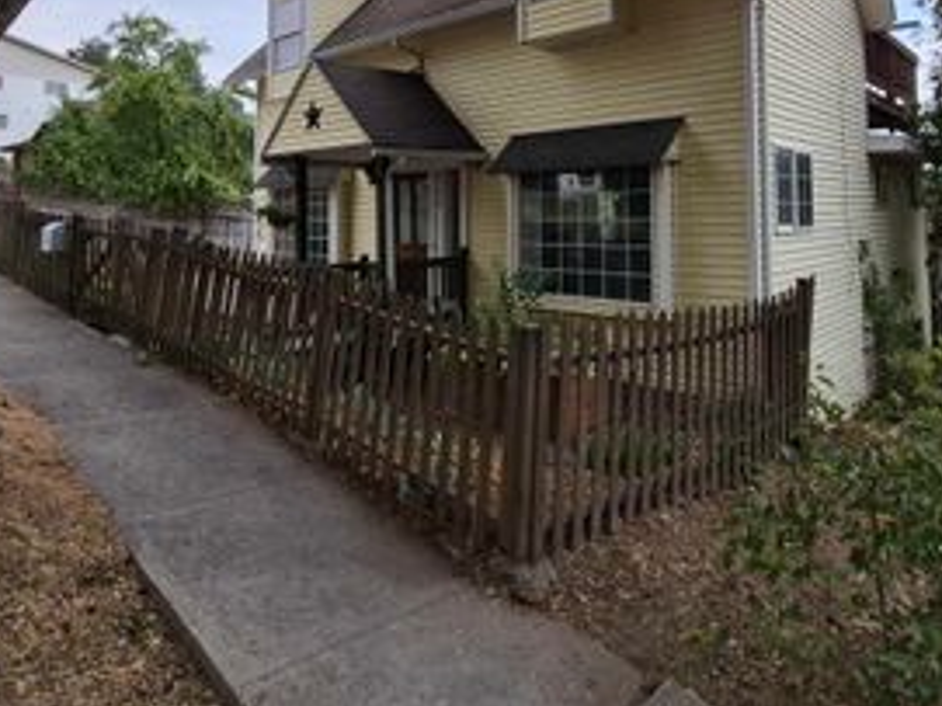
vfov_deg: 53.9
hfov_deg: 71.6
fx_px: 653
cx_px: 487
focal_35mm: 24
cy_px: 169
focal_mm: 1.74
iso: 40
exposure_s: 1/1112
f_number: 2.2
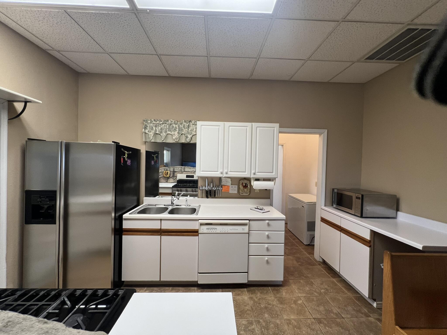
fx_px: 168
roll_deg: -1.5
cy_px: 168
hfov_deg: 106.2
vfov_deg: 89.9
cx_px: 224
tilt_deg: -1.9
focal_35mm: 13
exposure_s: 1/120
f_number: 1.8
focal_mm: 1.57
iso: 160
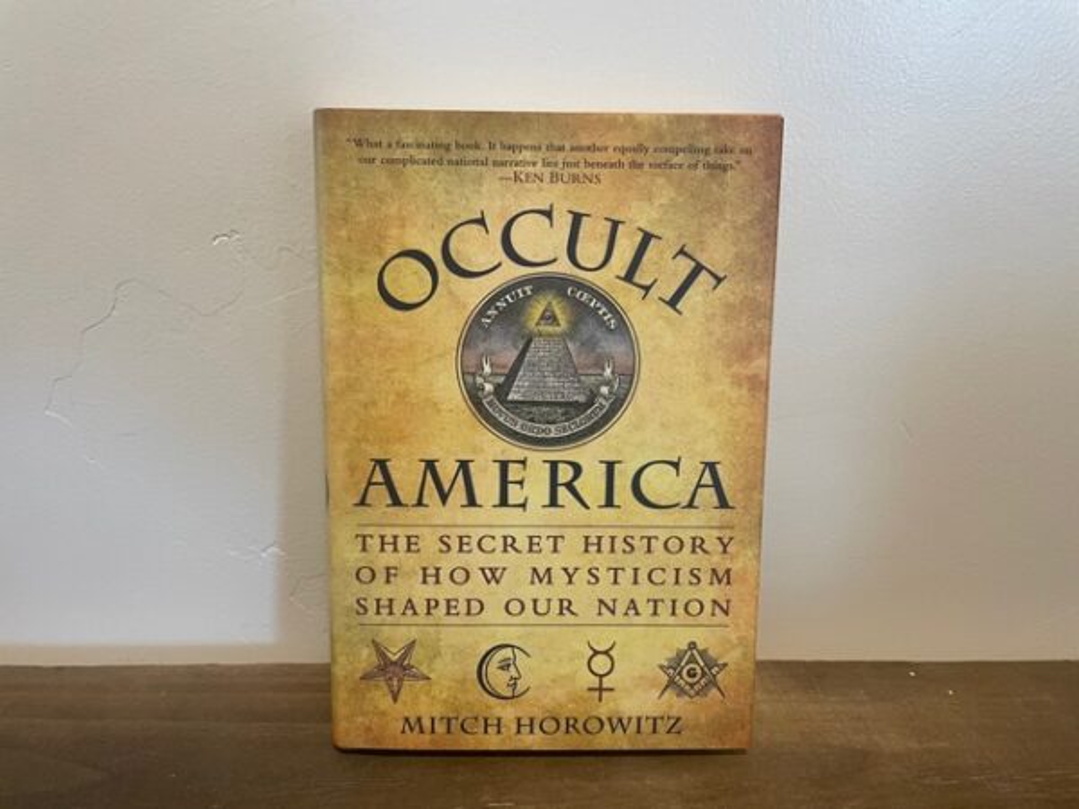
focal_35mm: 26
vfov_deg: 53.1
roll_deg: -0.5
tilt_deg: -21.1
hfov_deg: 67.3
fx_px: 810
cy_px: 404
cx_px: 540
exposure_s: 1/60
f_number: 1.6
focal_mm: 4.2
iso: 125
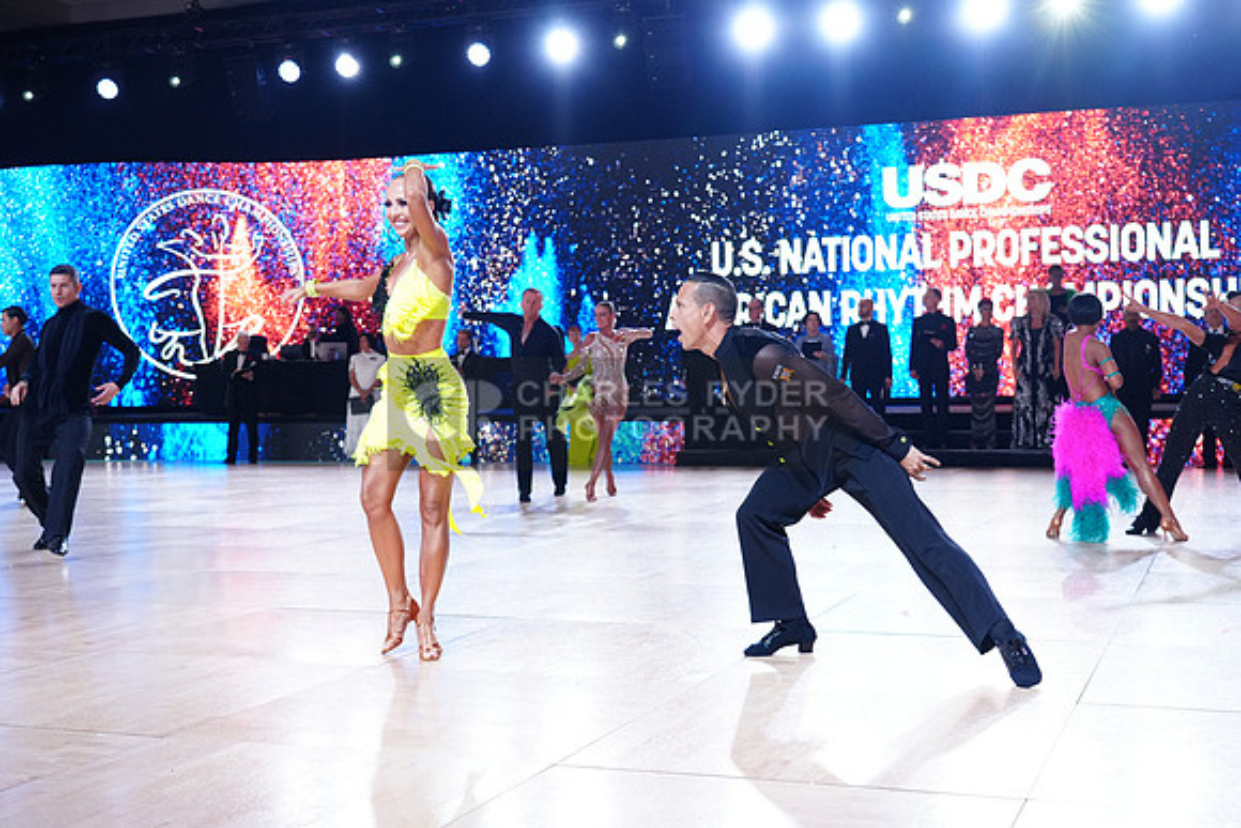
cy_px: 414
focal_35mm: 45
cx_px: 620
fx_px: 1552
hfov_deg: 43.6
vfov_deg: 29.9
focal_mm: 45
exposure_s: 1/500
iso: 2000
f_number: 4.5
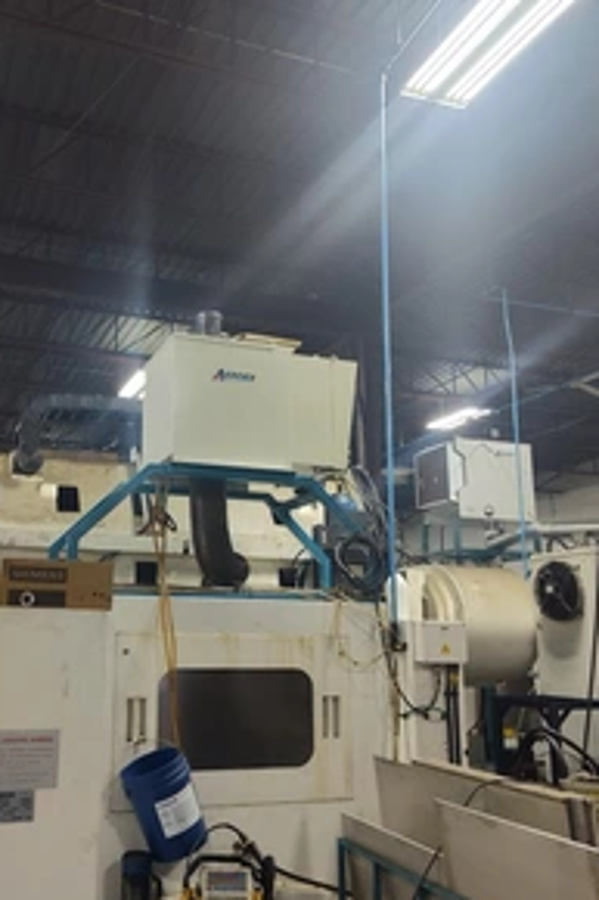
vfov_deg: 57.2
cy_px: 462
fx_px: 825
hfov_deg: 39.5
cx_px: 202
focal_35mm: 33
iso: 819
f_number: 1.8
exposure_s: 1/120
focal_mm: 5.56
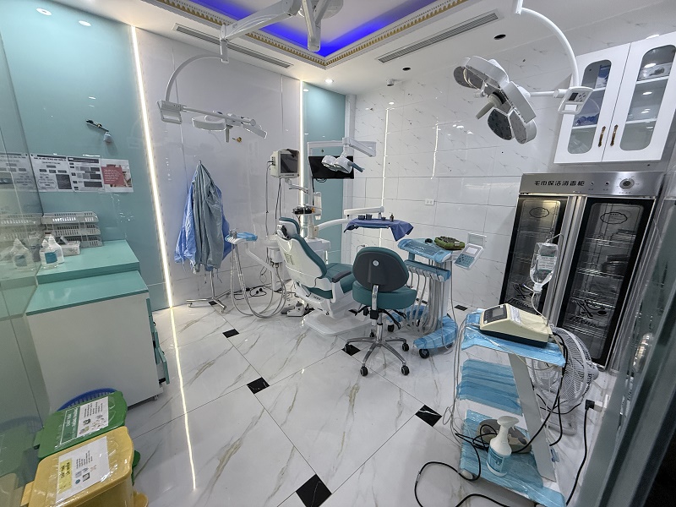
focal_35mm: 14
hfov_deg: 102.1
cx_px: 338
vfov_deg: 85.7
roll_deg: -1.5
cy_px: 254
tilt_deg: -14.8
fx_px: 273
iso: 320
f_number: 2.2
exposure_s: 1/100
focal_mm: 2.22
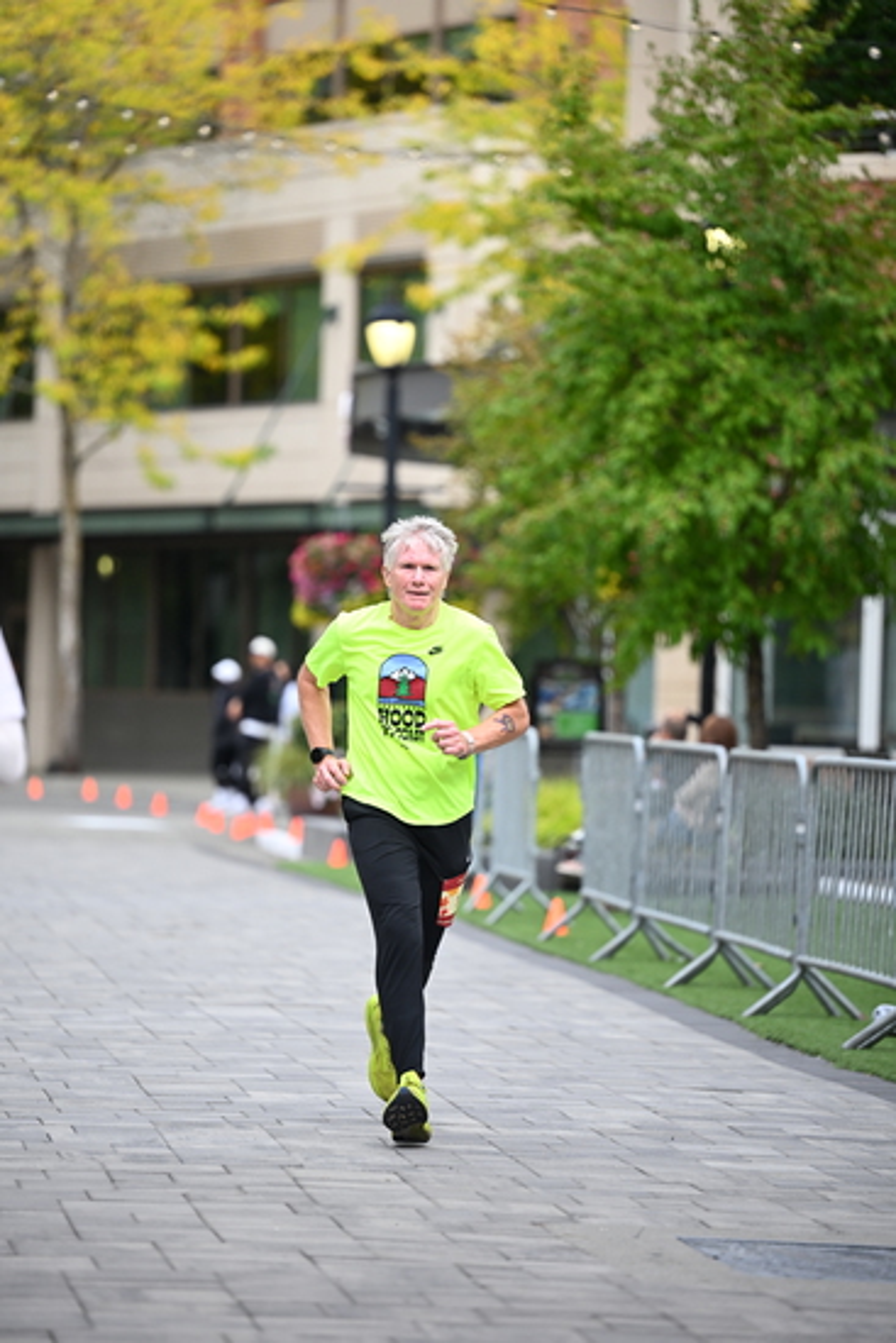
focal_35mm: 160
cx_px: 448
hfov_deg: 8.6
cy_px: 672
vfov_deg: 12.8
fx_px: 5969
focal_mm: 160
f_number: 2.8
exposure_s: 1/1600
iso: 640
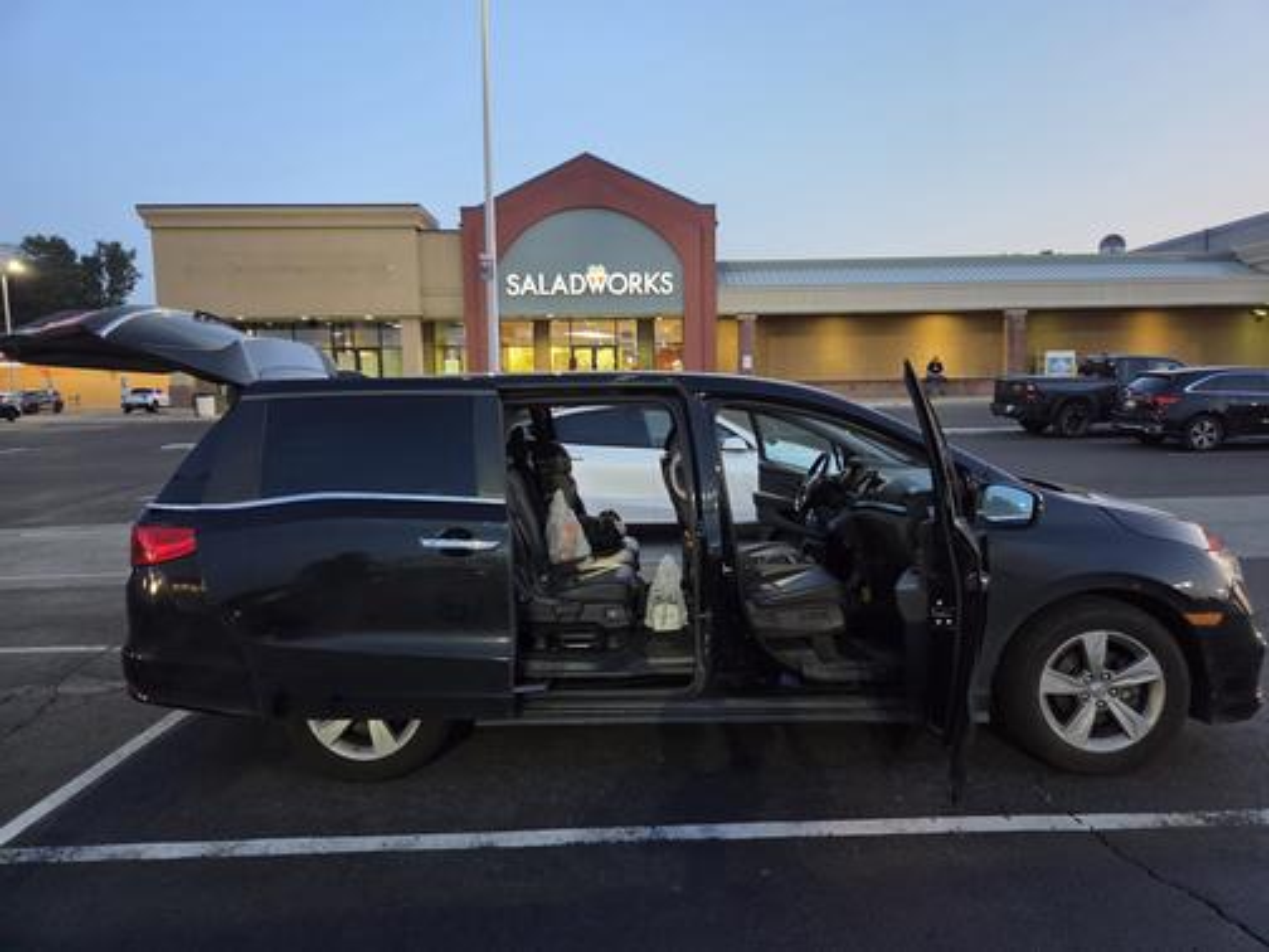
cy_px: 476
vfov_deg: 58.9
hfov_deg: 73.9
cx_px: 634
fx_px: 843
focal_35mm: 23
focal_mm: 5.4
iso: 1000
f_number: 1.8
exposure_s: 1/120
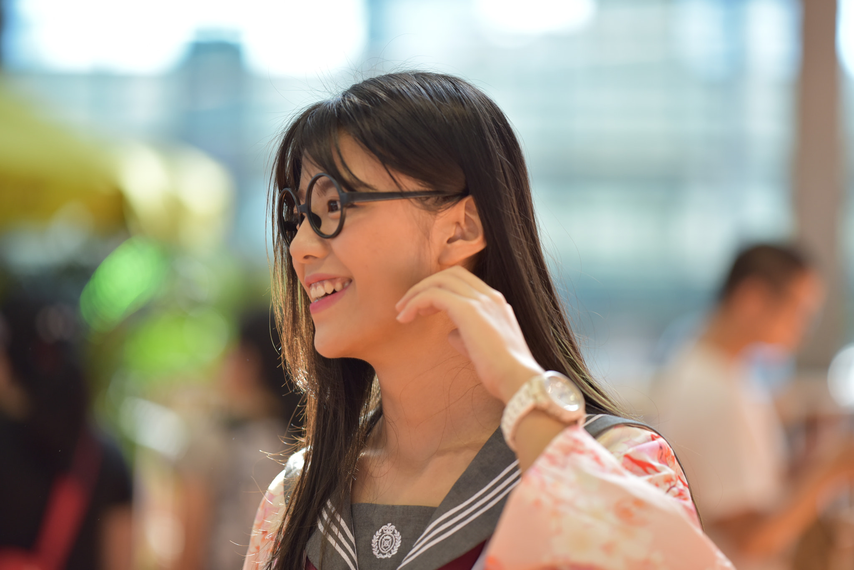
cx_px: 427
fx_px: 3203
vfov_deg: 10.2
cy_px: 285
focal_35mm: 135
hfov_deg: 15.2
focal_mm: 135
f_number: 2.2
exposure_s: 1/250
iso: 800
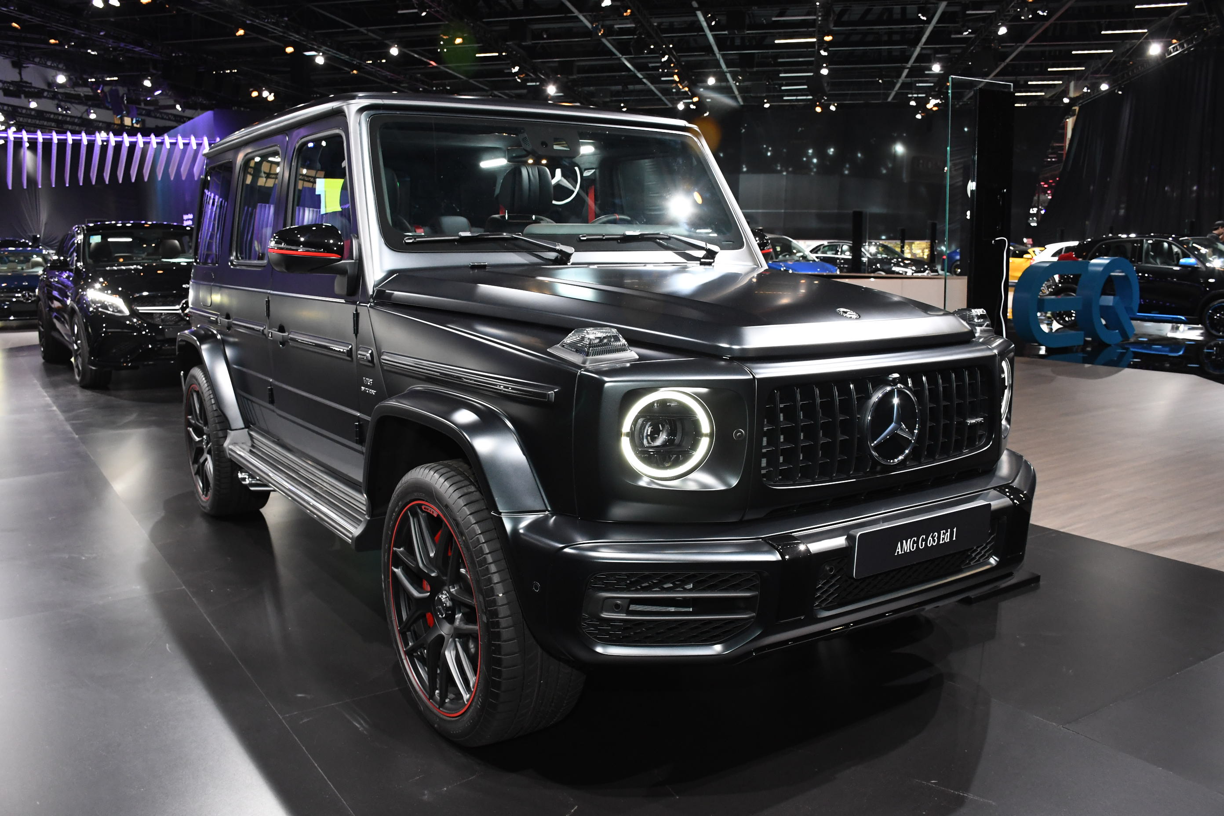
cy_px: 408
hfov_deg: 61.9
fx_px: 1020
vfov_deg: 43.6
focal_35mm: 30
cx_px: 612
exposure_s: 1/125
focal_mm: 20
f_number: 5.6
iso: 2000
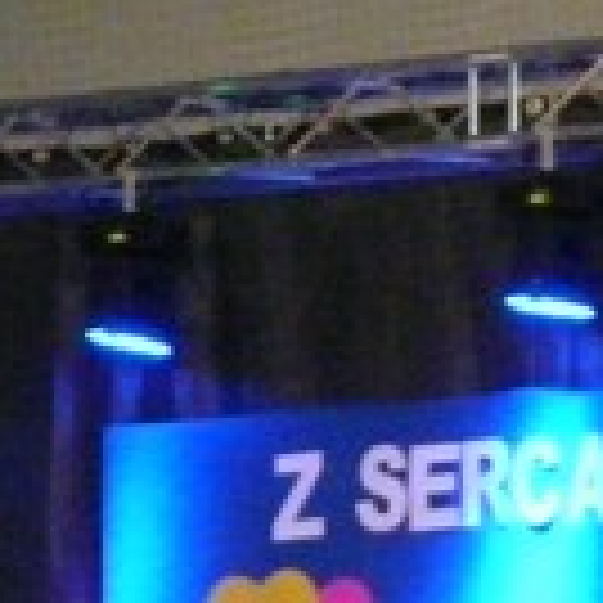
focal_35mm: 312
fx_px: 6149
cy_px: 801
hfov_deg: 5.6
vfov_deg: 5.6
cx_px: 338
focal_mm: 9.8
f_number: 3.2
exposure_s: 1/20
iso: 800
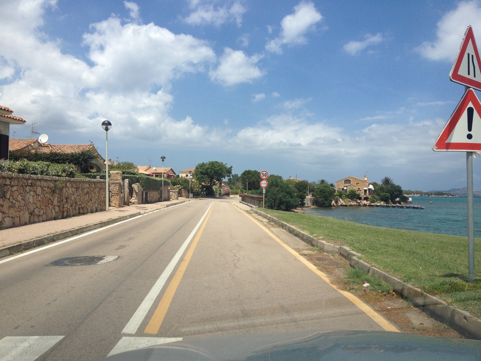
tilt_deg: -1.9
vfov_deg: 40.7
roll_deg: -1.0
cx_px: 240
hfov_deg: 52.6
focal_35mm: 35
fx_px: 486
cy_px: 180
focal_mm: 4.28
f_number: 2.4
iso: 50
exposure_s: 1/2045
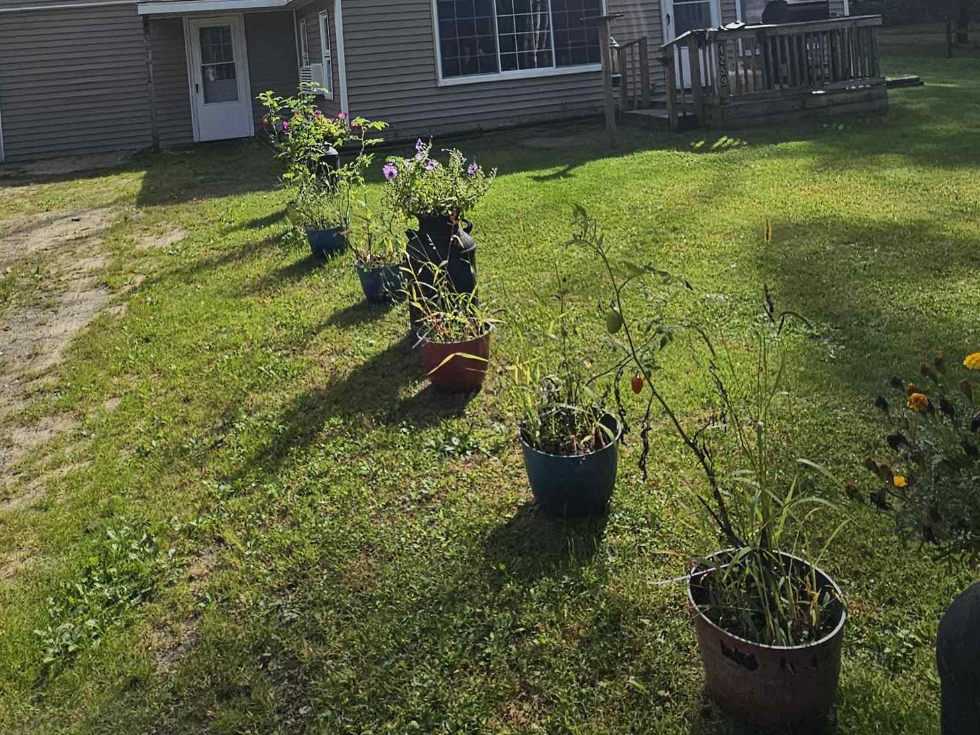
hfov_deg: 65.3
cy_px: 45
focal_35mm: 27
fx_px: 764
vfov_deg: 45.4
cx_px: 474
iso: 50
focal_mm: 2.2
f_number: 2.2
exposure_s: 1/2730
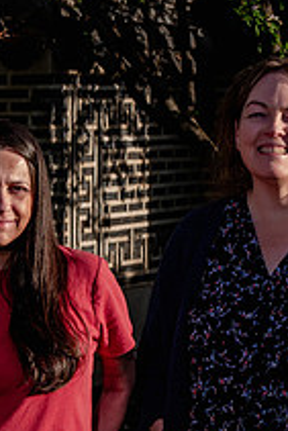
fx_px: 2192
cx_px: 97
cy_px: 224
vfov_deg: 11.2
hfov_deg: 7.5
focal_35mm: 183
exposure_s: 1/400
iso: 640
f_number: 9
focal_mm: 58
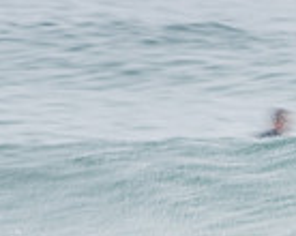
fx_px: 17251
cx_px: 566
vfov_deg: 0.8
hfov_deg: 1.0
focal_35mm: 1972
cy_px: 359
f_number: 7.1
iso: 64
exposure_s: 1/30
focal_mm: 500
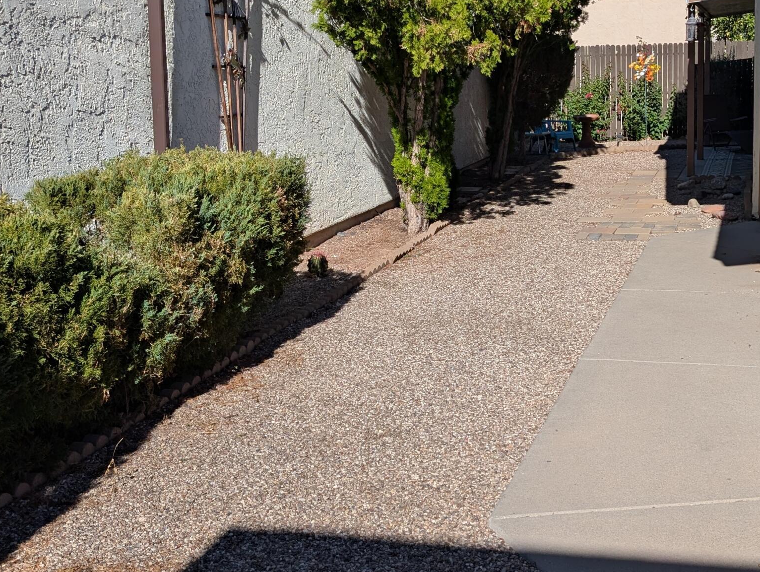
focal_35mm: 47
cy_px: 238
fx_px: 1033
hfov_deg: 39.6
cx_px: 540
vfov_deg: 30.9
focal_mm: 6.9
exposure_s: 1/1745
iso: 21
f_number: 1.68
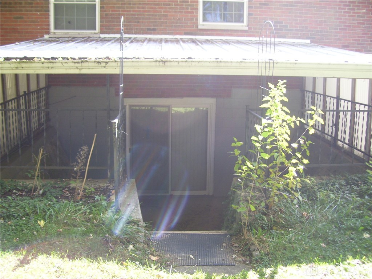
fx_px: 398
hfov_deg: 50.1
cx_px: 186
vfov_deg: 38.7
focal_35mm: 37
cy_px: 140
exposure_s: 1/125
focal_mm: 6
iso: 80
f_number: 2.7
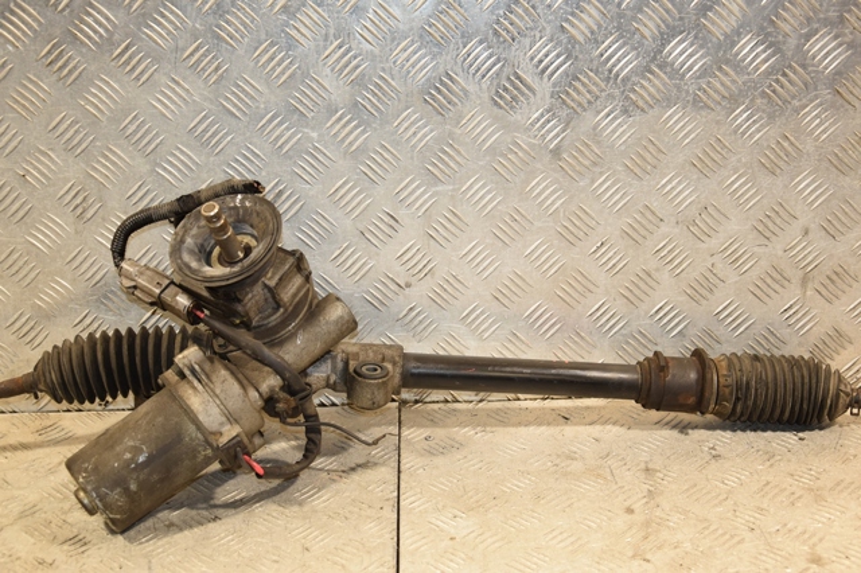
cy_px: 286
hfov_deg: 35.1
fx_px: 1362
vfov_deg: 23.8
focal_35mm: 57
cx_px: 430
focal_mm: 38
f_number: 5
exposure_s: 1/160
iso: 800
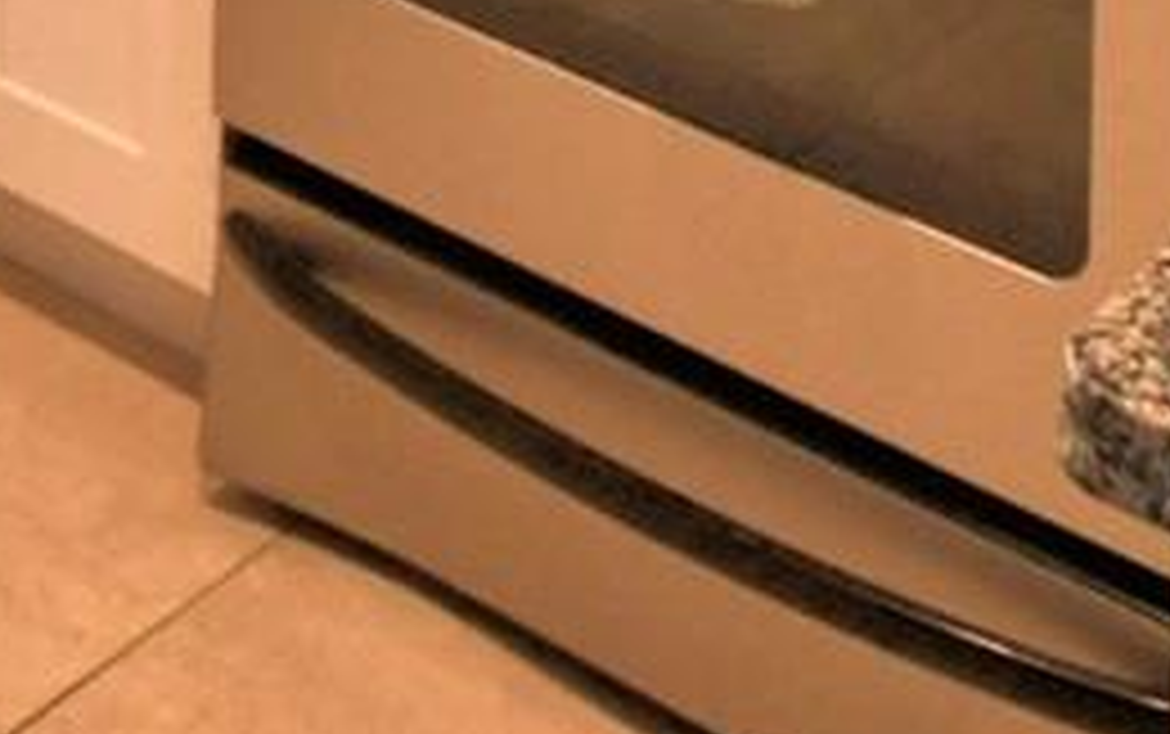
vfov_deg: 9.8
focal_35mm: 94
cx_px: 81
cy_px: -1590
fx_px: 3000
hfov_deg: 21.5
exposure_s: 1/125
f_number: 4.5
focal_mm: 10
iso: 1100
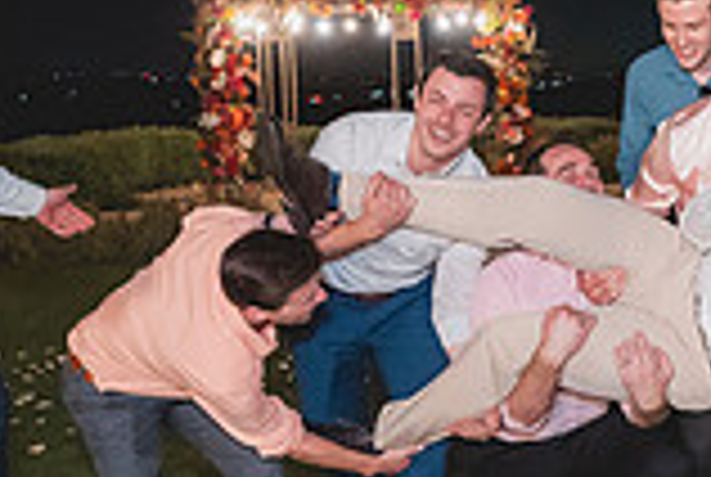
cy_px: 209
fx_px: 1306
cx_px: 724
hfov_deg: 28.4
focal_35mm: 66
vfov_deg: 20.7
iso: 3200
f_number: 2.8
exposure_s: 1/80
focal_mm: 18
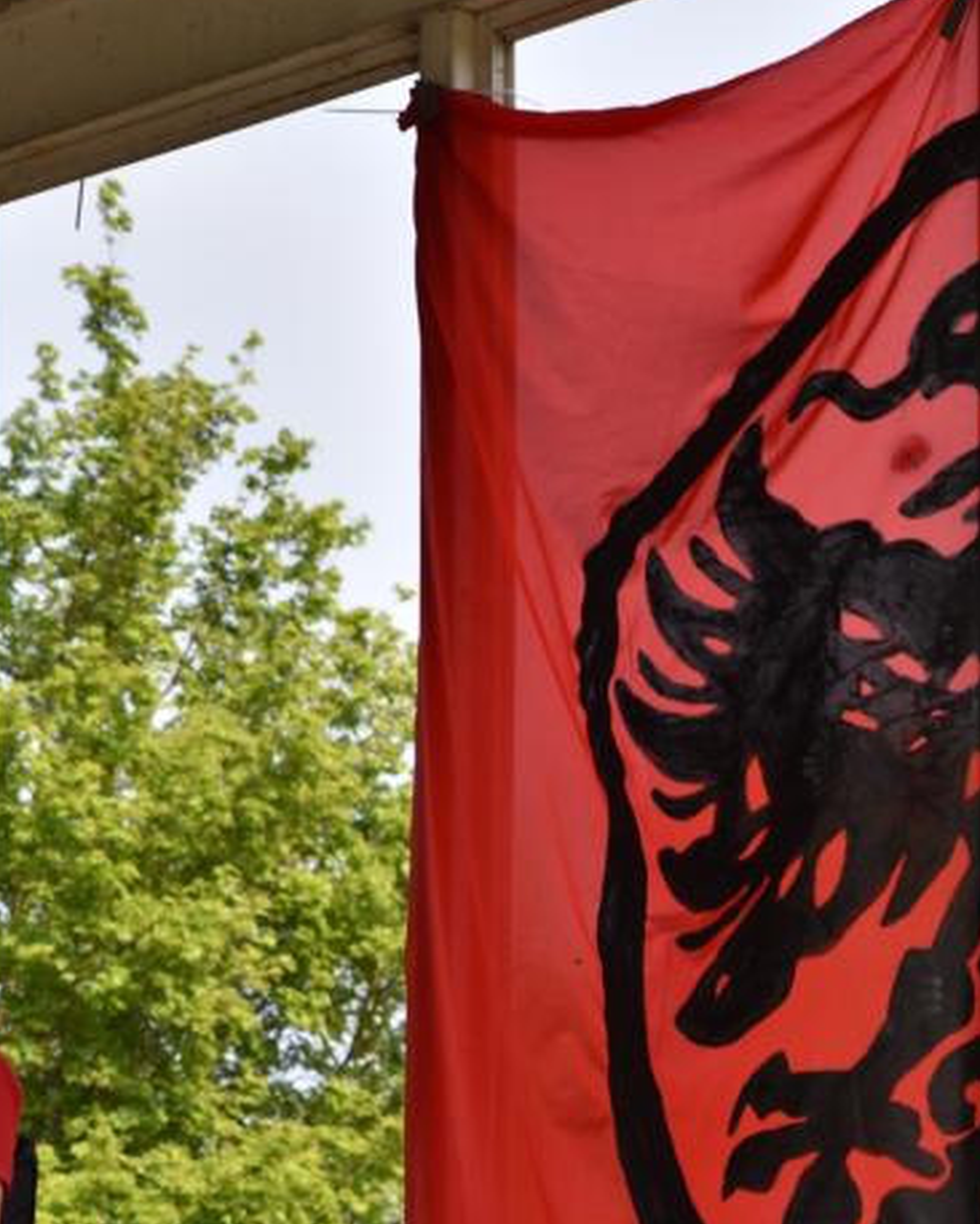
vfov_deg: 6.6
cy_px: 763
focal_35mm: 291
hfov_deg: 5.3
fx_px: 10540
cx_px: 1044
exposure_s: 1/200
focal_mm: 105
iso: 100
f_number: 8
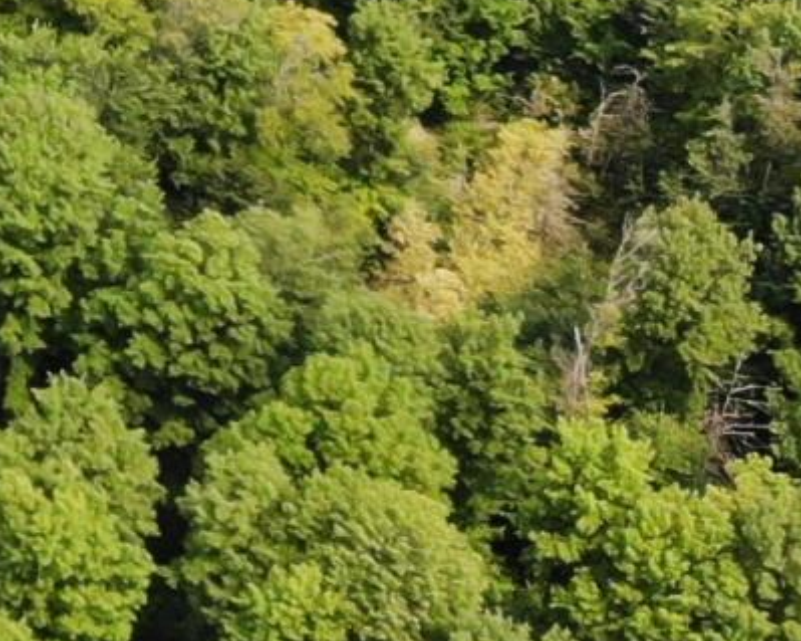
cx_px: -1182
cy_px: -376
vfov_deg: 8.5
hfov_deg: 9.6
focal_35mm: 176
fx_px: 4171
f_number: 2.8
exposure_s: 1/303
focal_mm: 4.5
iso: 100
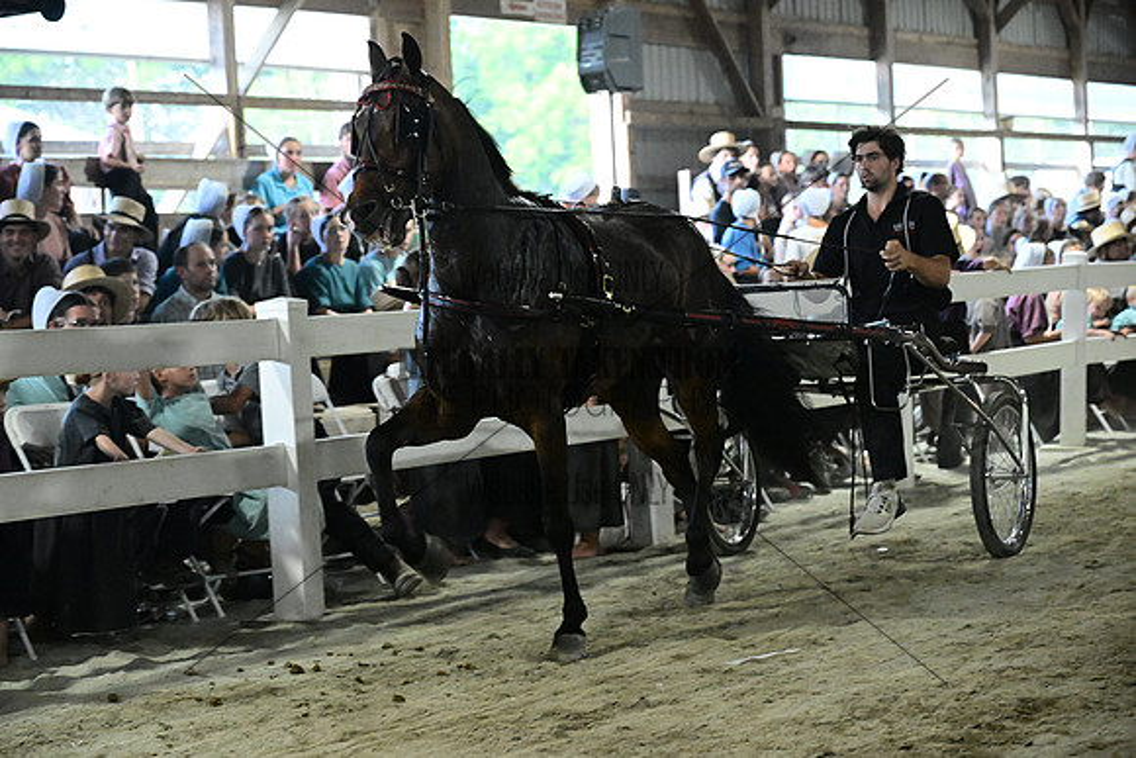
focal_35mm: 85
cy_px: 379
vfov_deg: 16.1
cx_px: 568
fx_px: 2683
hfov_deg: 23.9
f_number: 5
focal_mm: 85
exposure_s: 1/292
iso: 10000
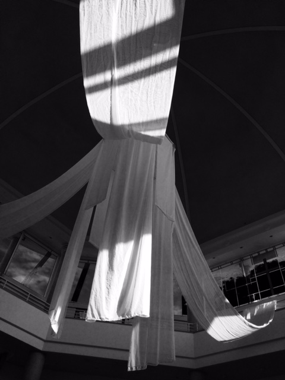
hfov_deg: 48.2
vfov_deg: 61.7
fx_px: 318
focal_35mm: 29
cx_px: 142
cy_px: 190
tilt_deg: +46.6
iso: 32
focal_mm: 4.15
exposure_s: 1/912
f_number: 2.2
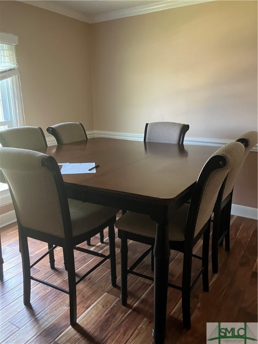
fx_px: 278
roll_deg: +0.2
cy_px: 172
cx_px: 129
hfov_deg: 49.7
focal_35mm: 28
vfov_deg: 63.4
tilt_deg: -13.5
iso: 320
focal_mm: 3.99
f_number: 1.8
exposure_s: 1/40
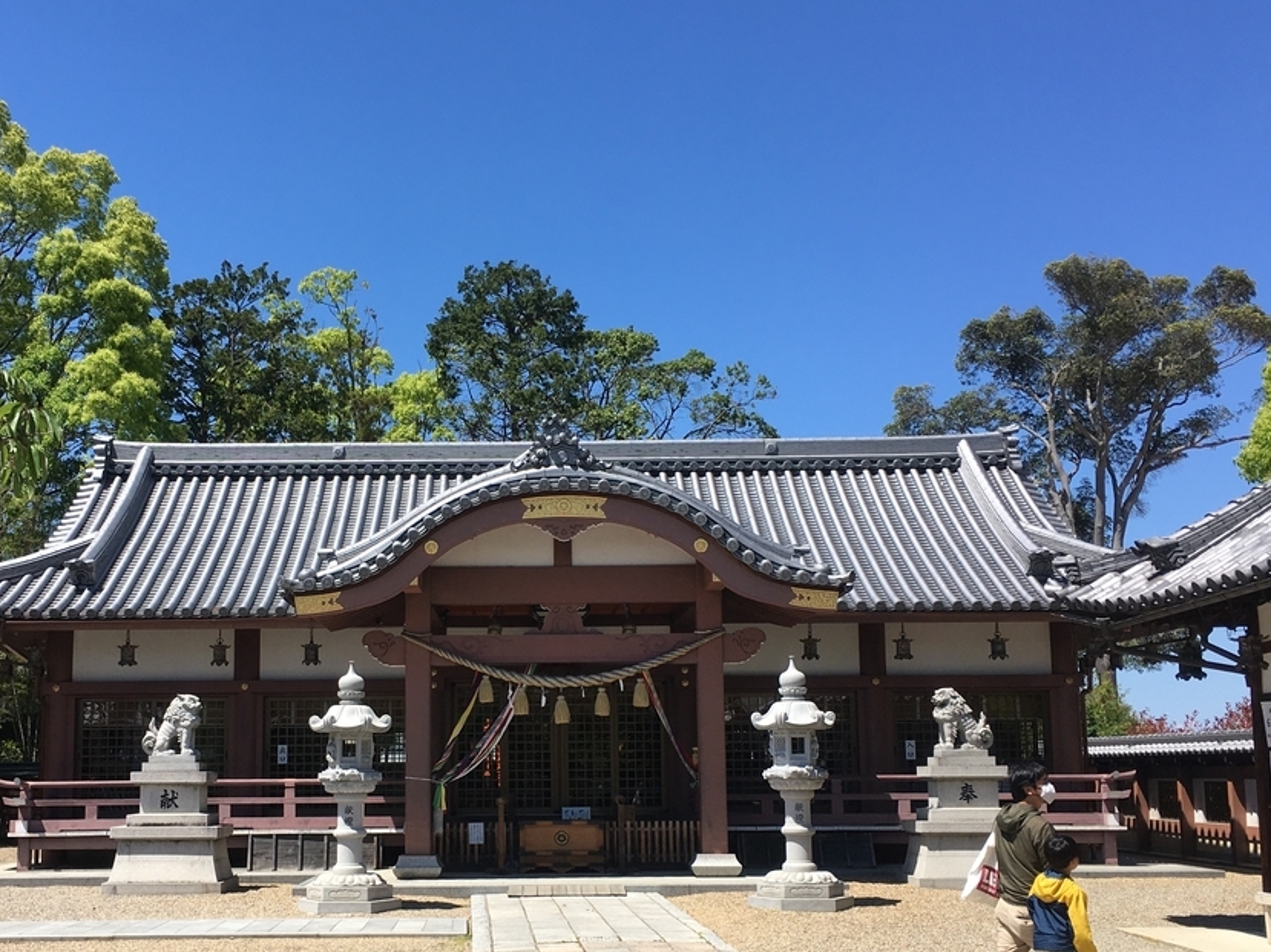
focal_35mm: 42
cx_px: 506
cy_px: 586
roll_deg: +0.1
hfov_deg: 44.6
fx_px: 1541
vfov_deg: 34.2
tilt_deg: +5.3
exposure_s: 1/1570
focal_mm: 4.15
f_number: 2.2
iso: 25
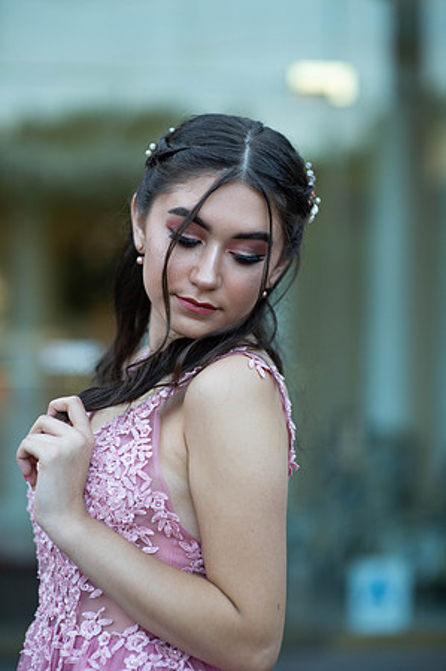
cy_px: 336
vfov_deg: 23.9
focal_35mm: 85
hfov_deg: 16.0
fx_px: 1583
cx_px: 223
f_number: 2
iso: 250
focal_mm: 85
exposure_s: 1/640
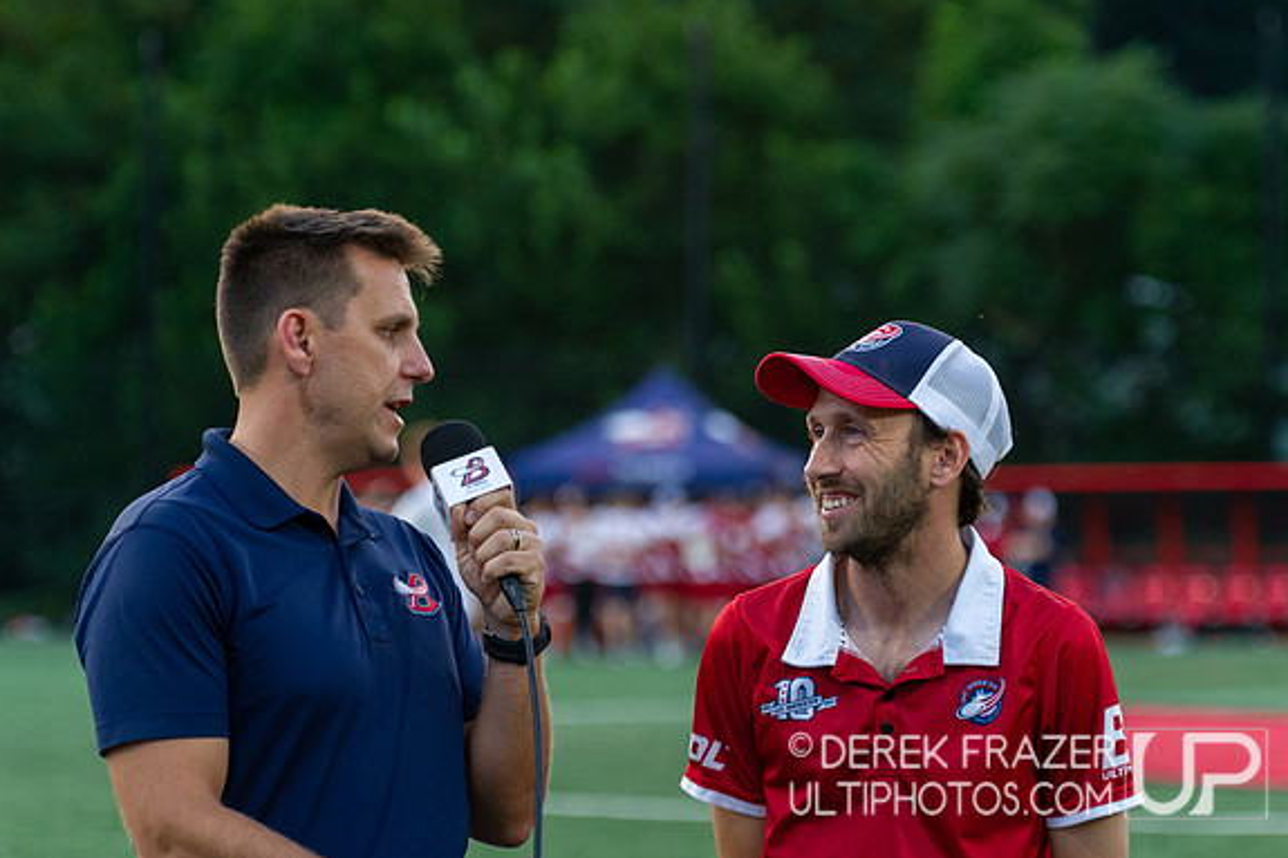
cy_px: 379
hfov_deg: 12.5
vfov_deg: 8.3
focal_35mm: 165
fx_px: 5901
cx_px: 653
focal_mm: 145
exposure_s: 1/1000
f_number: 4
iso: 3200
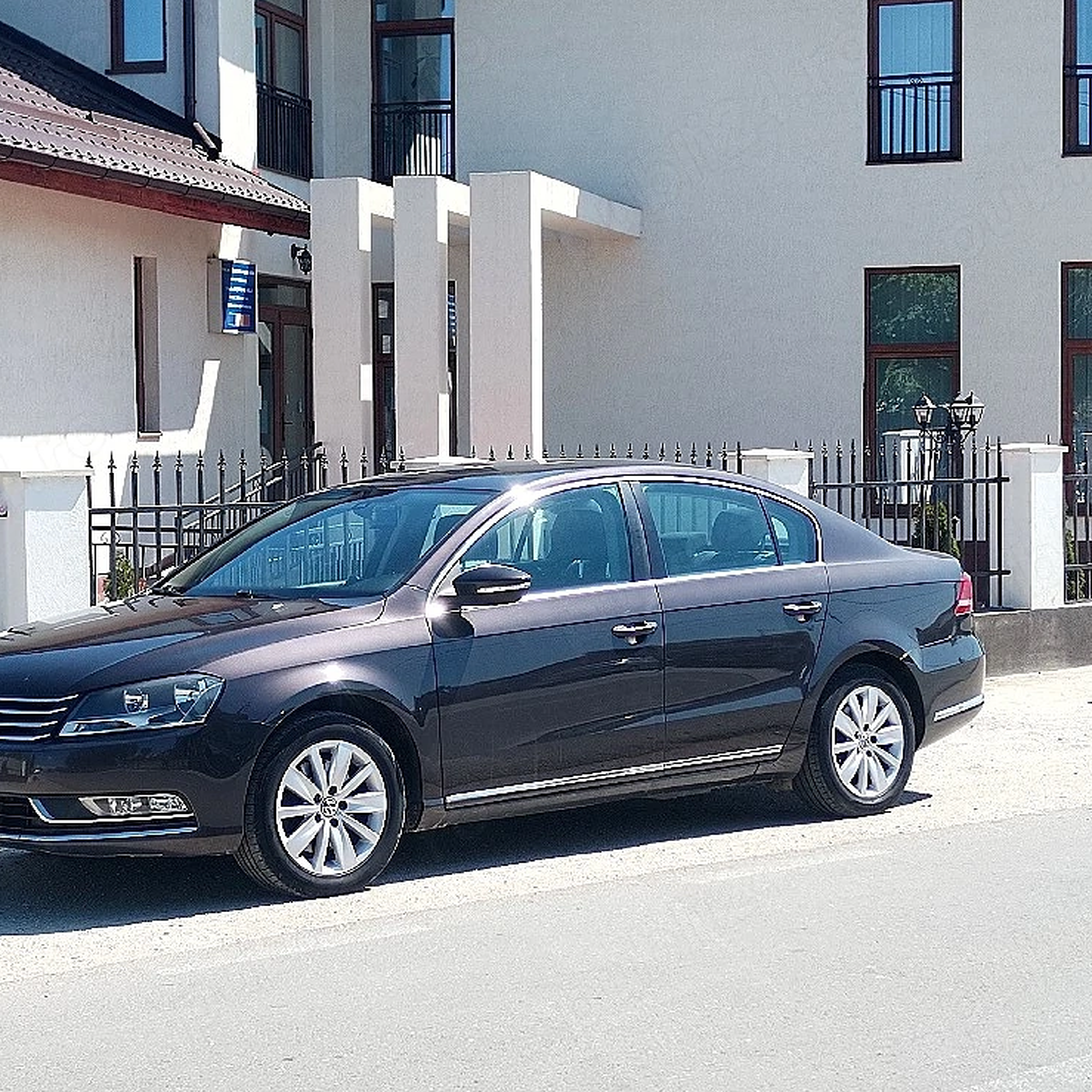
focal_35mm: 73
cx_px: 429
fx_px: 2605
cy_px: 541
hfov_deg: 23.6
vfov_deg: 23.7
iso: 100
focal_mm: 4.75
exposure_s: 1/1111
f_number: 1.8
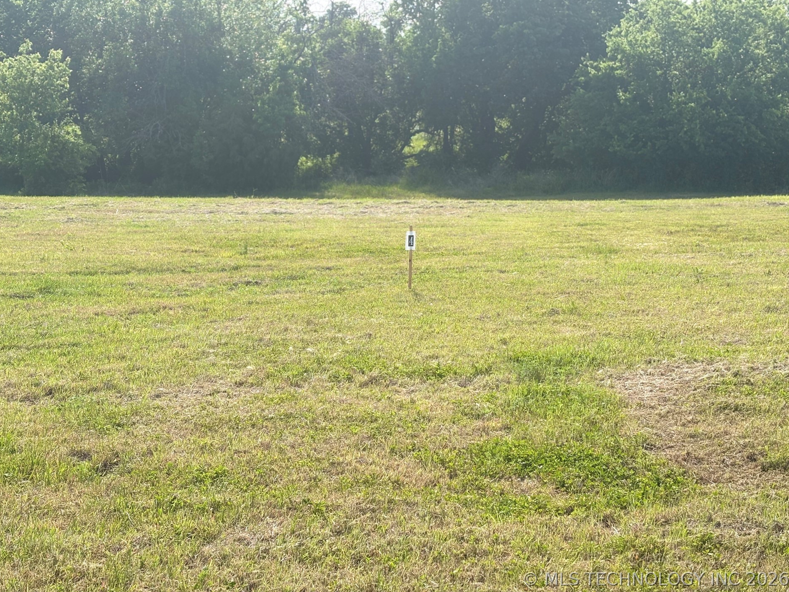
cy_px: 291
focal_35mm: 53
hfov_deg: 36.2
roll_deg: -0.4
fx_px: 1208
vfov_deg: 27.5
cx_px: 391
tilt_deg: -11.4
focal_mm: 5.96
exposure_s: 1/2062
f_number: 1.6
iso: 40
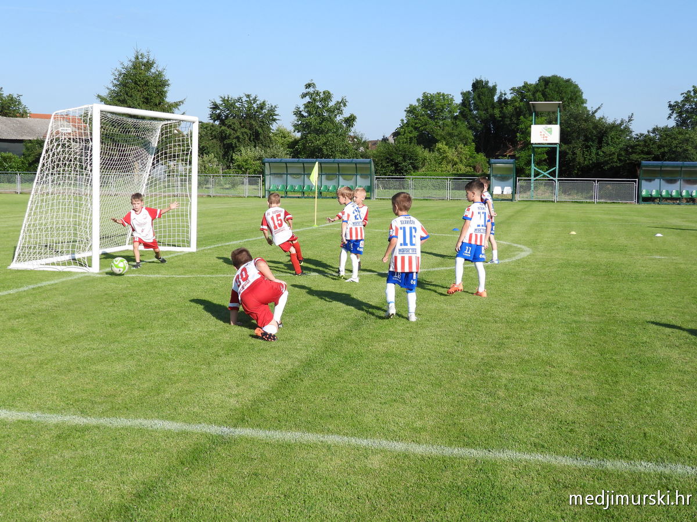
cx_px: 348
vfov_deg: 30.9
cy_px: 261
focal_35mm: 47
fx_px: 946
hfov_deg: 40.4
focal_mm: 8.5
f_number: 3.2
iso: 100
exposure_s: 1/1000
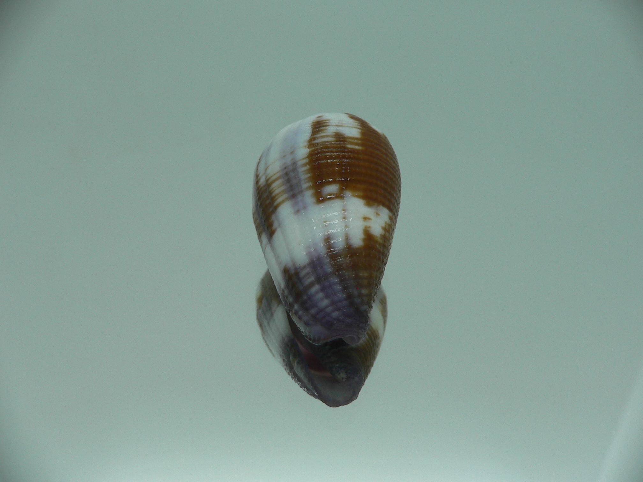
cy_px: 241
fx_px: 650
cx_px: 322
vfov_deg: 40.7
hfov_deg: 52.6
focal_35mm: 35
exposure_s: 1/60
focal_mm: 4.6
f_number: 2.8
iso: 80
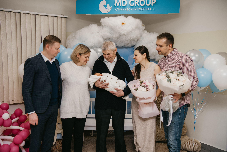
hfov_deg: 51.2
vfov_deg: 35.5
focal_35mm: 38
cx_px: 114
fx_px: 237
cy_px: 78
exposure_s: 1/160
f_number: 4
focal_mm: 36
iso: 160
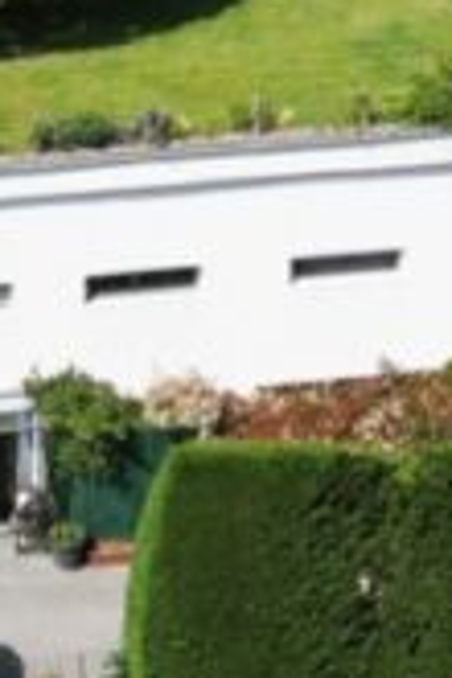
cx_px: 185
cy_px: -218
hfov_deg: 8.9
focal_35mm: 155
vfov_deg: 12.8
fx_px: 2919
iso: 140
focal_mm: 6.72
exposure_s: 1/2500
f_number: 1.7
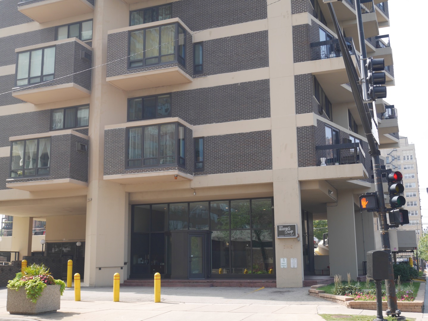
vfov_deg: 32.9
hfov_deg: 42.9
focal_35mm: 44
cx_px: 214
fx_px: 544
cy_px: 160
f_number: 6.3
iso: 200
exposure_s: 1/200
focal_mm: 22
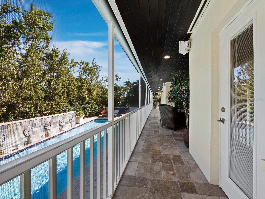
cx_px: 132
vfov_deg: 85.7
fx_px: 107
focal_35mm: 14
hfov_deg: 102.0
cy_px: 100
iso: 400
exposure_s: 1/20
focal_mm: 7
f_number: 11
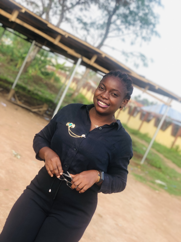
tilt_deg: -3.8
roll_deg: -26.0
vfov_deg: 33.8
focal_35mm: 57
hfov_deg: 25.7
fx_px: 397
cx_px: 90
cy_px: 121
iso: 20
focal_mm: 6.6
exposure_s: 1/120
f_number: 2.8
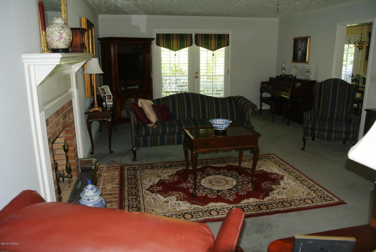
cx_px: 188
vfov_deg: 48.1
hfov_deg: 67.3
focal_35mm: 27
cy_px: 126
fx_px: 282
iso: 400
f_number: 3.5
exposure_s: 1/60
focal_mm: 10
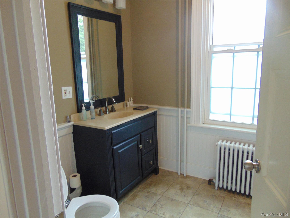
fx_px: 209
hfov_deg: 69.4
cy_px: 109
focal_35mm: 25
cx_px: 145
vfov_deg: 54.9
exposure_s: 1/50
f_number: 3
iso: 250
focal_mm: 4.5
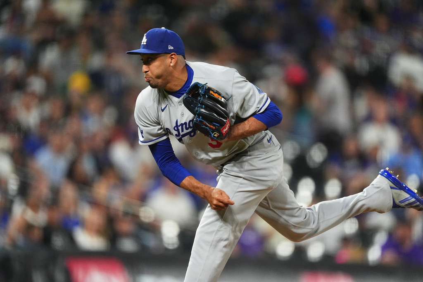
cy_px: 141
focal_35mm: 600
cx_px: 212
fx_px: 7047
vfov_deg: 2.3
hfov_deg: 3.4
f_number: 4
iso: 5000
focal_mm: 600
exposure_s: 1/1600
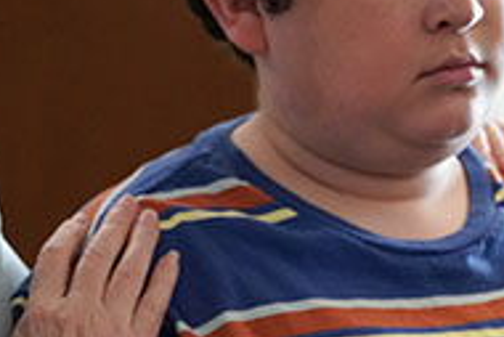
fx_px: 4455
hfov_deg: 6.5
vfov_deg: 4.3
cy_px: 89
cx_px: 175
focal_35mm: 318
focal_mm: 104
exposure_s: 1/125
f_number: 4.5
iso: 8000
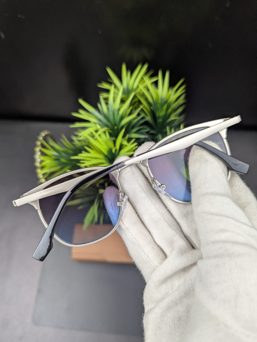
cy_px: 171
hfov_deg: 56.9
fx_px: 237
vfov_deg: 71.5
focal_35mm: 24
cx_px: 128
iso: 50
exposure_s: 1/105
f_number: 1.85
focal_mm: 6.81
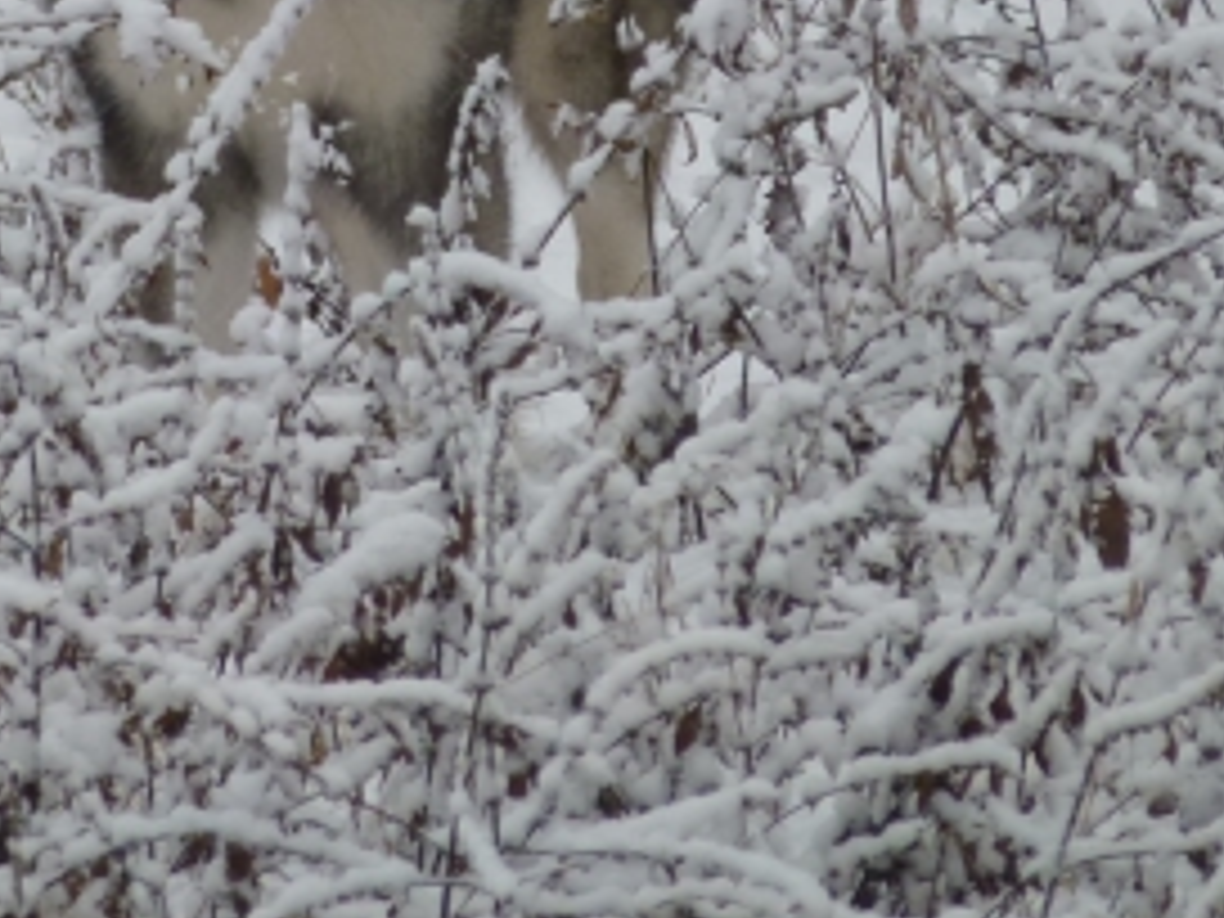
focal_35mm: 841
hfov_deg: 2.4
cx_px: 288
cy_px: -191
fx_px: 29737
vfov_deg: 1.8
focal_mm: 58.6
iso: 200
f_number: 5.8
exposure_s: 1/60
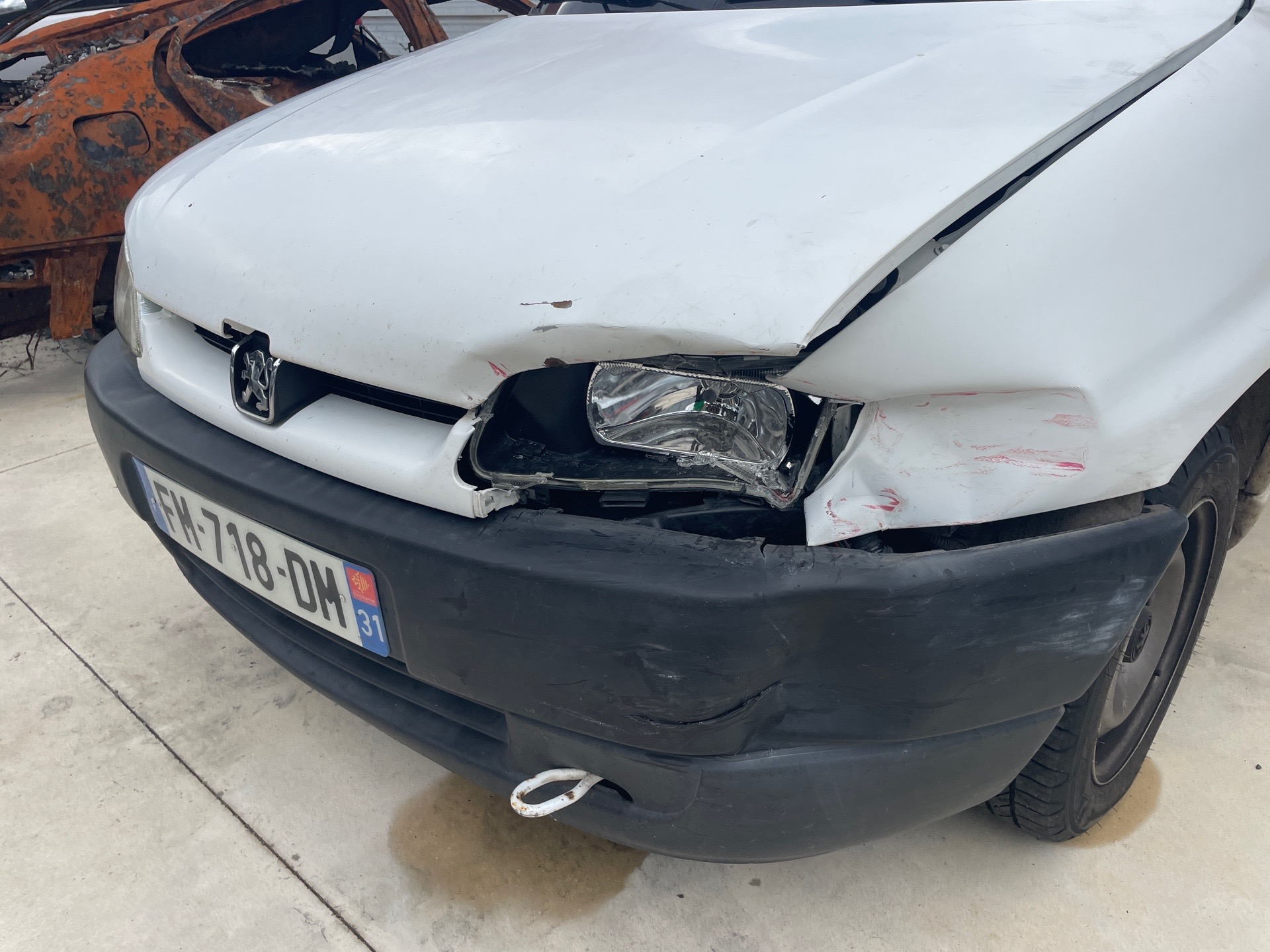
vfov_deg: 53.1
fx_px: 954
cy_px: 476
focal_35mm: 26
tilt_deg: -26.4
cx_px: 635
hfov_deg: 67.3
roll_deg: +2.7
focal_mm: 4.2
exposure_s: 1/2681
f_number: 1.6
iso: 32
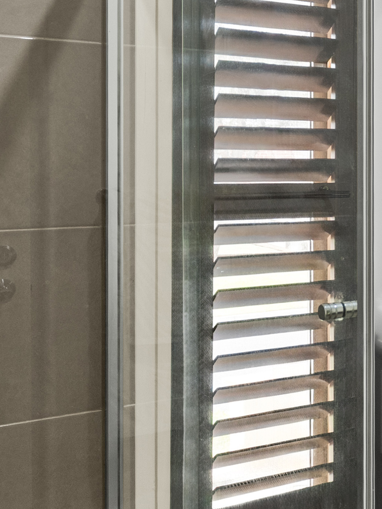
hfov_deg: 18.1
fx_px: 971
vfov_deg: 29.2
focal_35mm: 66
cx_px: 672
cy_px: 165
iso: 400
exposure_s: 1/2
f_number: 8
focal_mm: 16
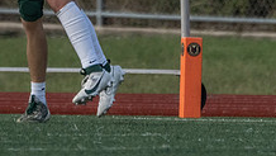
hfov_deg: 0.9
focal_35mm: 2439
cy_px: -198
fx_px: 17863
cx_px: 13
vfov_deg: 0.5
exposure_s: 1/1250
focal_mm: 560
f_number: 8
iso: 1000
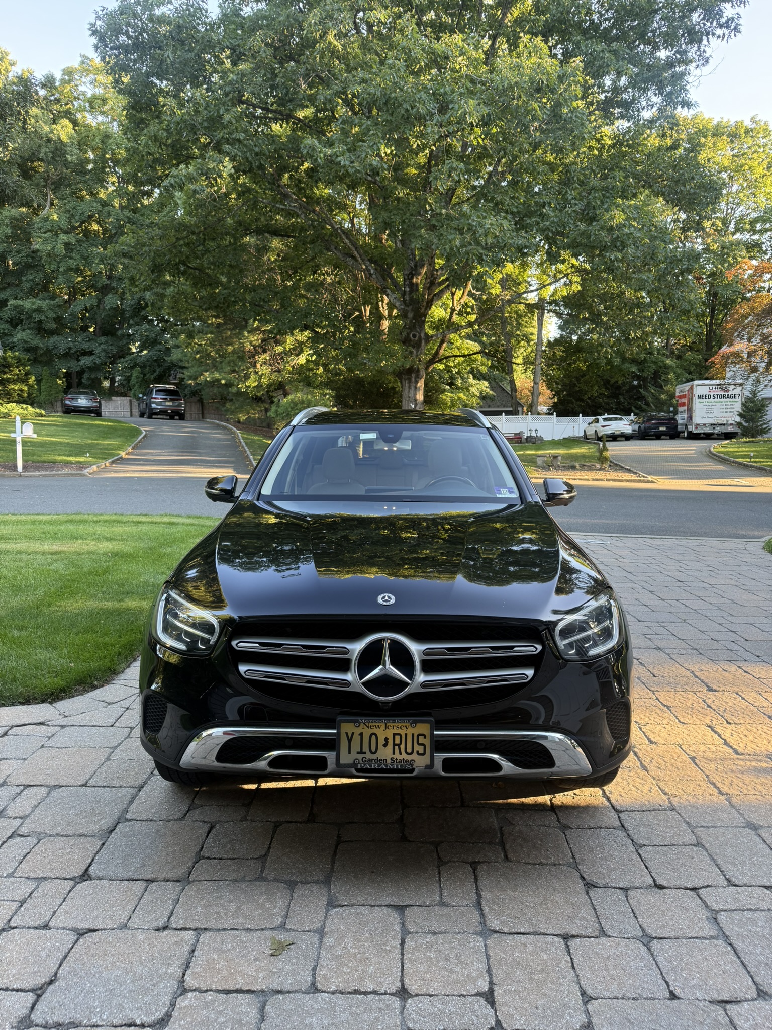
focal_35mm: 24
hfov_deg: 56.8
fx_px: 714
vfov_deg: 71.6
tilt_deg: -7.7
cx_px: 386
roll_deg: +0.1
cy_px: 515
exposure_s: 1/121
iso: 160
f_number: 1.78
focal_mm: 6.76
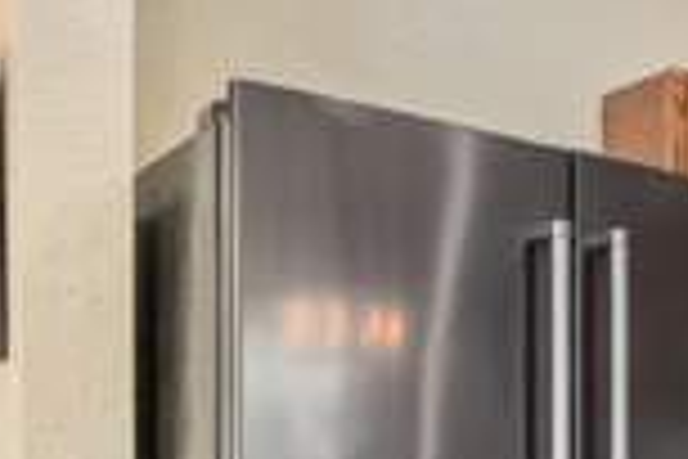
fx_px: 898
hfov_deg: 30.9
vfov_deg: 27.6
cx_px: 931
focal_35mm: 47
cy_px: 416
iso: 250
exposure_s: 1.3
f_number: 9
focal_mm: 10
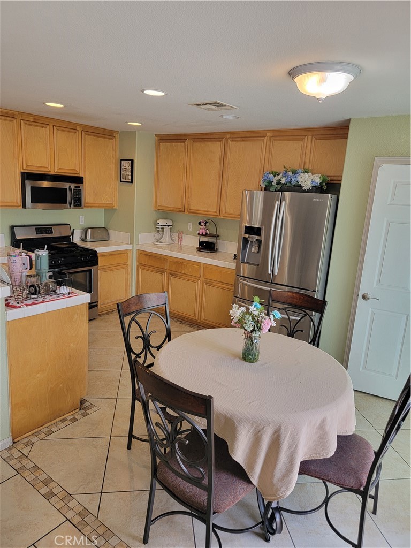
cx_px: 206
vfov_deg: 71.6
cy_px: 274
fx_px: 380
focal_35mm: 24
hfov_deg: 56.8
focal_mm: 6.7
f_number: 1.8
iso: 160
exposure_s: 1/120
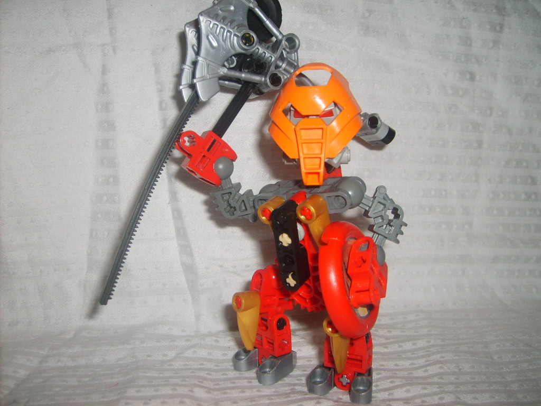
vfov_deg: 40.7
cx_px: 270
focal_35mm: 35
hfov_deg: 52.6
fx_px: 547
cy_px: 203
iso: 100
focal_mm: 5.8
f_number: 2.8
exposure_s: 1/45
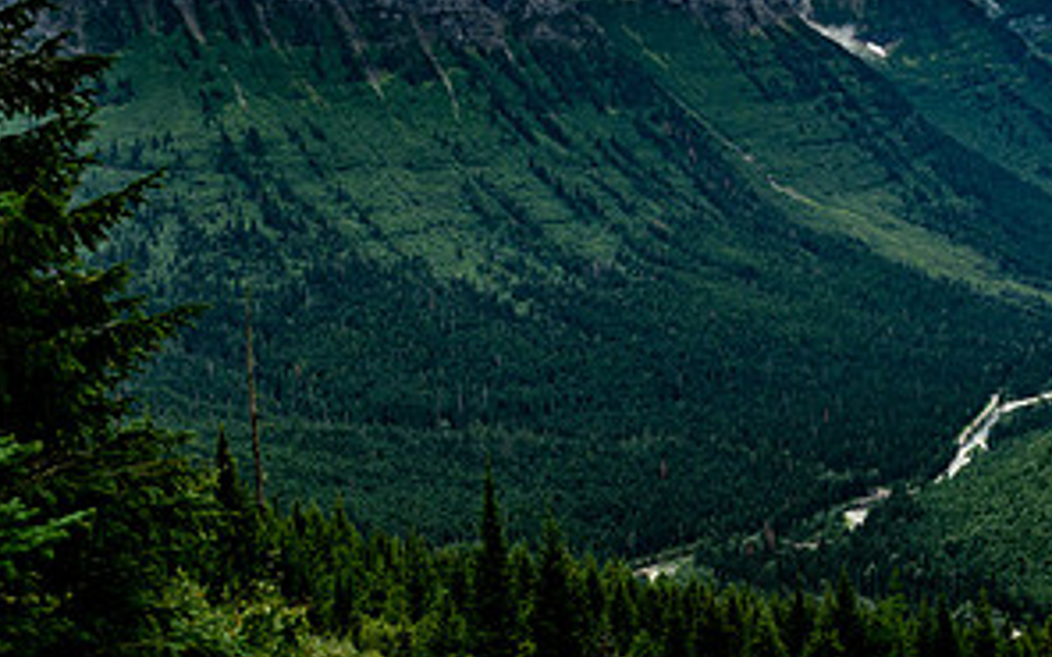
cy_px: 314
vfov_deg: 26.9
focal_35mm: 48
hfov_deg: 40.8
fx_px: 1376
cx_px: 771
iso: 64
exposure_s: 1/100
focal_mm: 24
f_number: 2.8
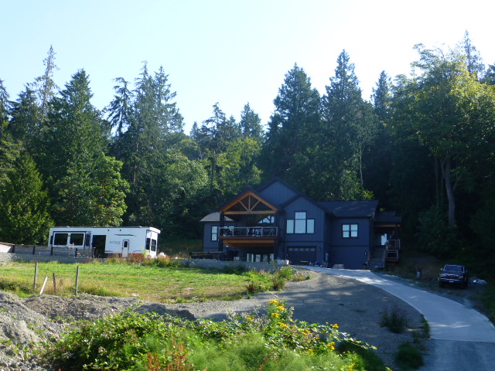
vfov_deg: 35.1
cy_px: 186
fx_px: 586
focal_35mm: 41
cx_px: 248
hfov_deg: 45.8
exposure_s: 1/250
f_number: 3.9
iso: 100
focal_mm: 7.4
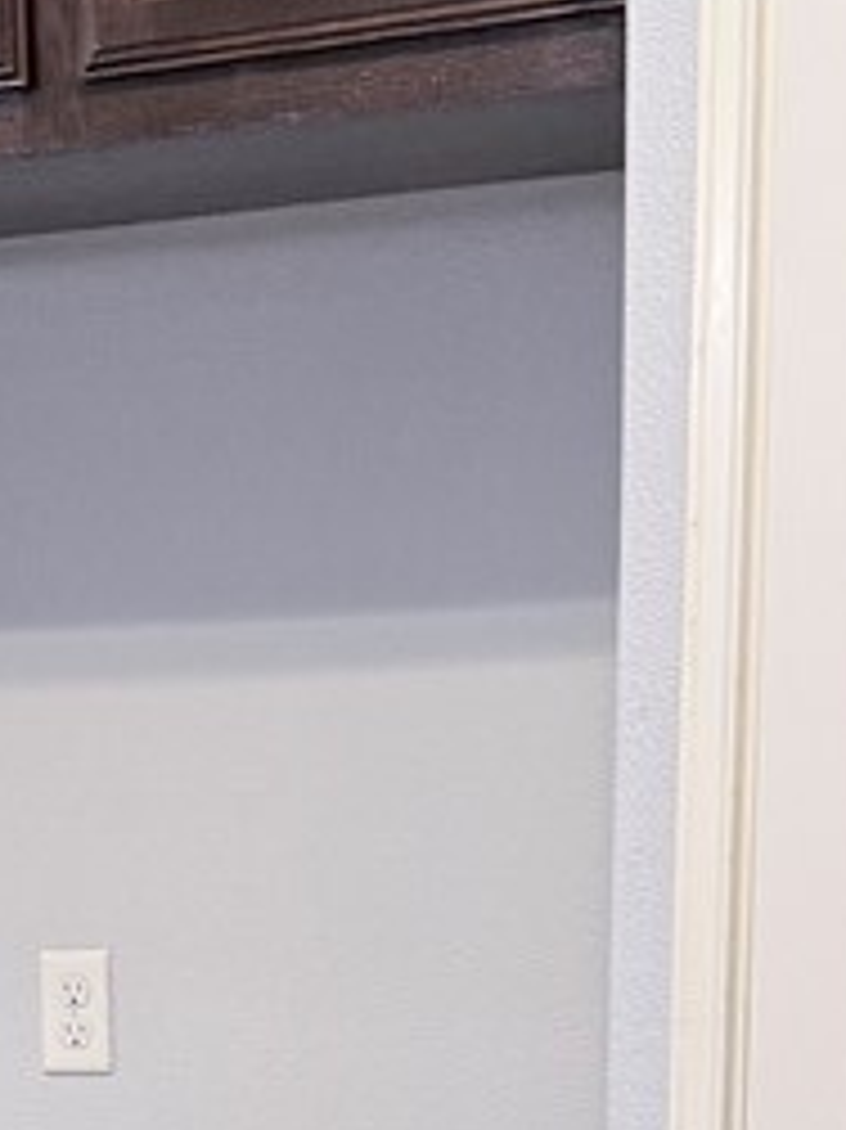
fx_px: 3196
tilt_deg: -13.1
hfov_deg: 14.7
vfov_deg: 18.7
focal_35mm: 98
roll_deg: +1.8
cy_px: 1445
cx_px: -94
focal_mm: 6.76
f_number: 1.78
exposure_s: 1/60
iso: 320
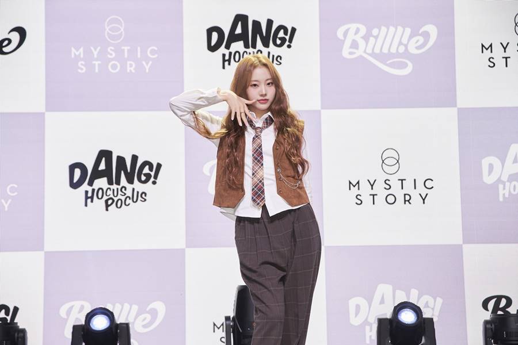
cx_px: 259
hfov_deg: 28.8
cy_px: 172
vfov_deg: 19.5
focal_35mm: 70
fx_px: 1007
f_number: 4
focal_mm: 70
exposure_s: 1/160
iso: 800
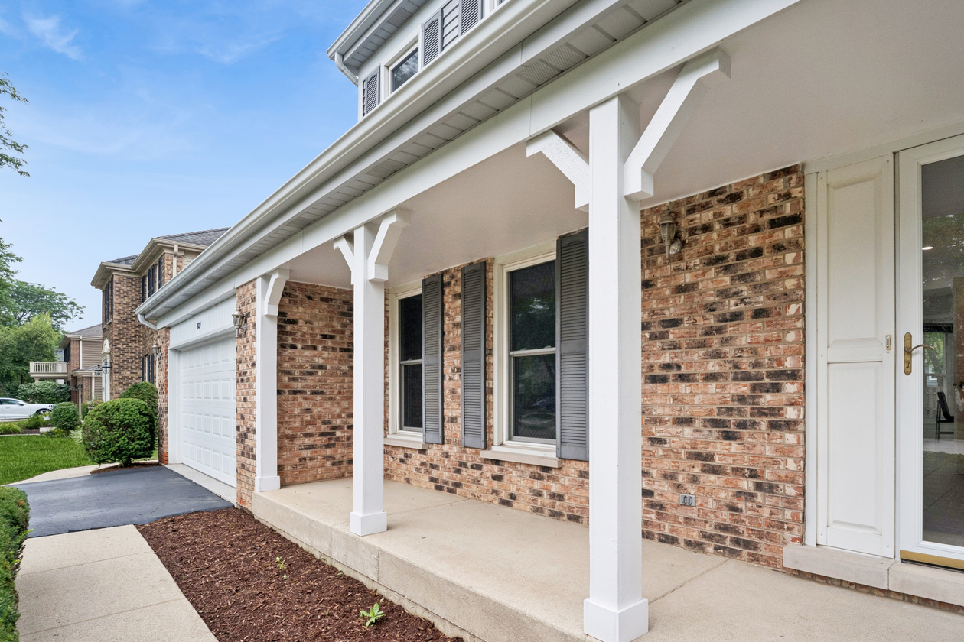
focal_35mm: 18
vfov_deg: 66.9
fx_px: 482
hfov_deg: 88.9
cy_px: 378
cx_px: 577
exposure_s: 1/800
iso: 640
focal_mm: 14
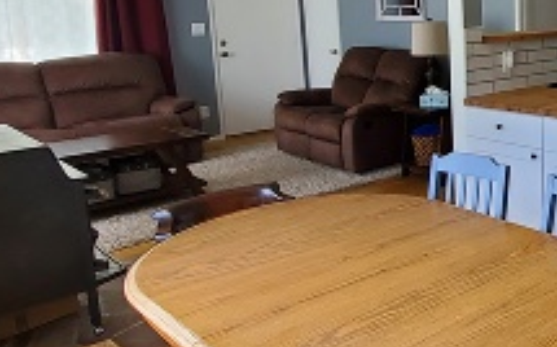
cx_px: 547
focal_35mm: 41
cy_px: 104
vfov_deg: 30.8
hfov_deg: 42.3
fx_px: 622
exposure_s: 1/59
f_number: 2.2
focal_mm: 1.8
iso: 100
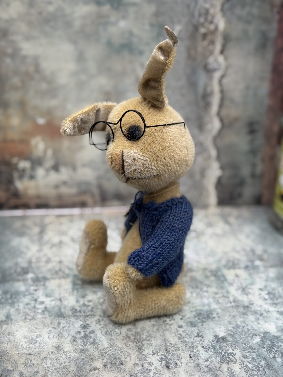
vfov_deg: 39.7
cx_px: 142
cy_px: 188
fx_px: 523
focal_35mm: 48
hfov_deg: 30.3
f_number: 1.78
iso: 50
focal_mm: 6.76
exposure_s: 1/121
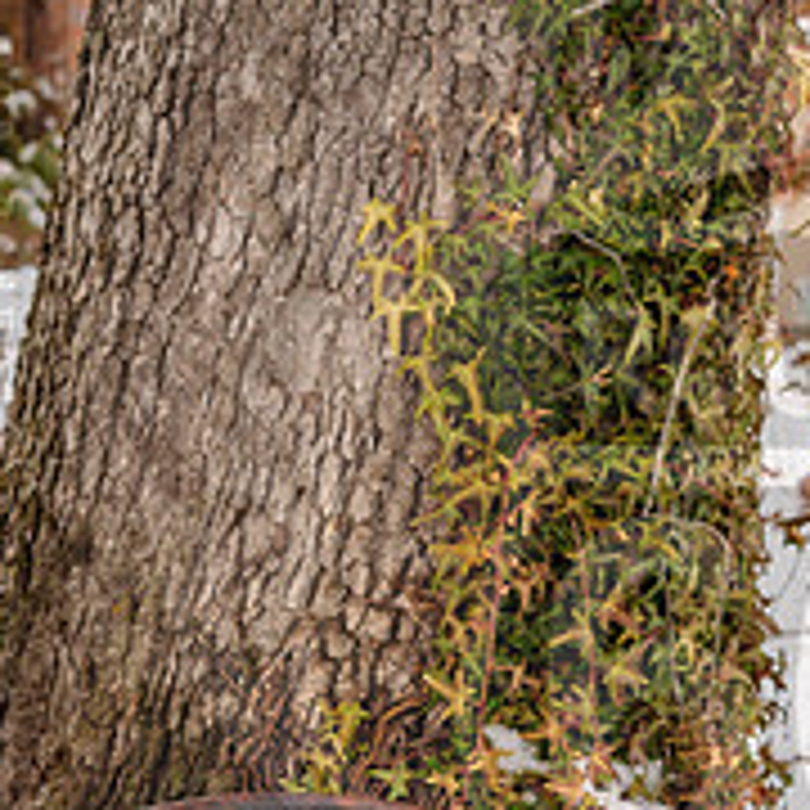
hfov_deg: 10.0
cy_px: 446
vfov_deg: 10.0
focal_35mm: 175
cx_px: 605
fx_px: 4633
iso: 400
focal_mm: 55
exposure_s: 1/100
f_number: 10
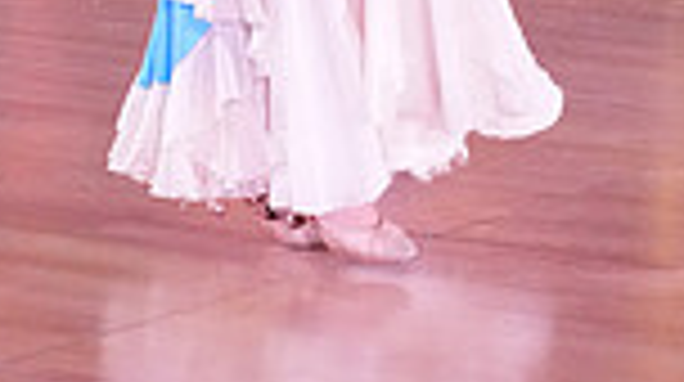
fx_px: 3115
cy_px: -544
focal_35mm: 172
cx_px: 619
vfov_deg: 6.7
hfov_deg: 12.4
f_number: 5
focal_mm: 43
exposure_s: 1/400
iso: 6400
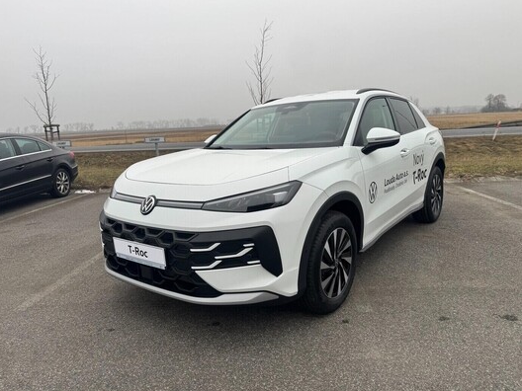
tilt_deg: -9.6
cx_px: 251
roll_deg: +2.2
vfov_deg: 54.9
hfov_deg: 69.4
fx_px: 377
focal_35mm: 25
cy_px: 194
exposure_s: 1/407
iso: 80
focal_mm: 6.76
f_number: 1.78
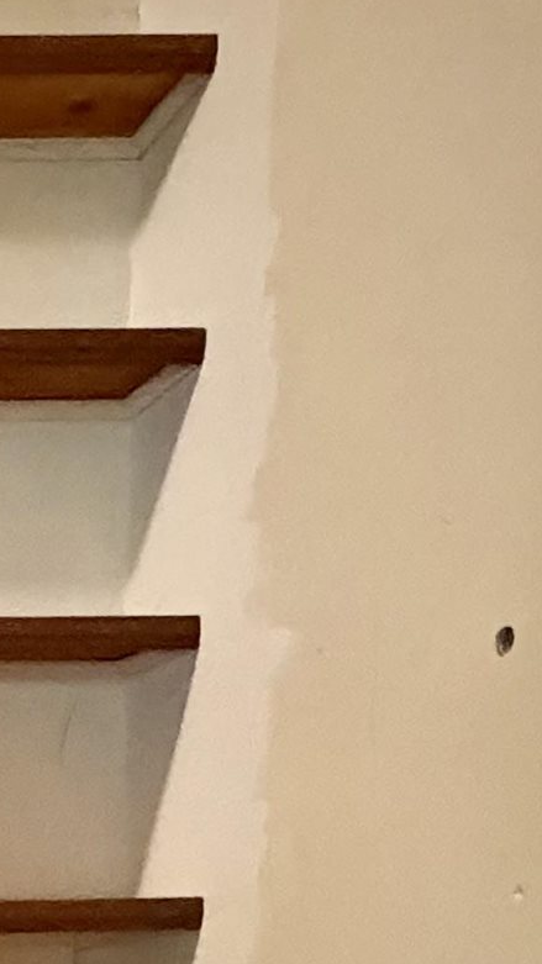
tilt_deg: -2.0
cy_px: 995
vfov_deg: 31.8
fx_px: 1534
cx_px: -543
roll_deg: +0.0
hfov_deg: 15.8
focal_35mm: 60
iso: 1600
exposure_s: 1/30
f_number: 2.2
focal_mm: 2.22
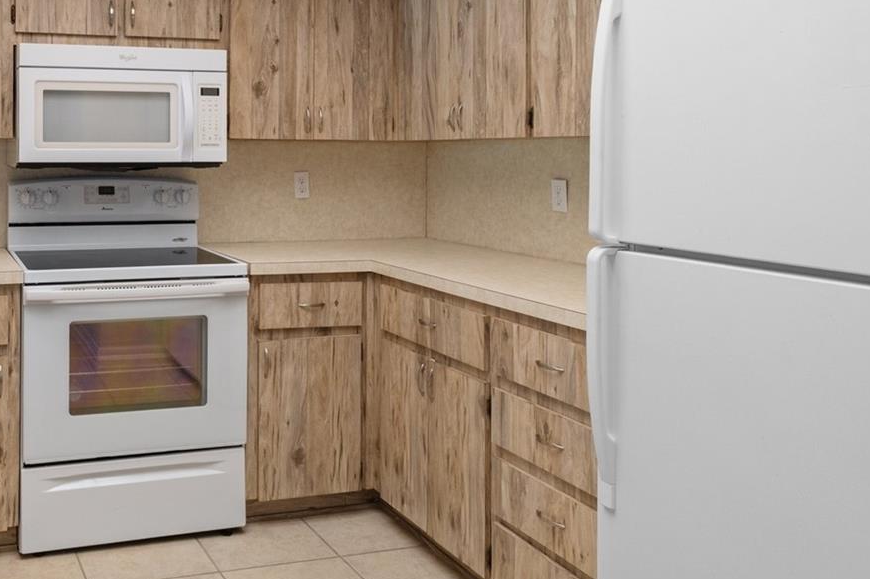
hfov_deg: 53.2
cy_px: 145
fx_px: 797
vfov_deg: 38.9
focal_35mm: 33
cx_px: 166
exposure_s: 1/1.43
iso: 320
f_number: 8
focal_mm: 12
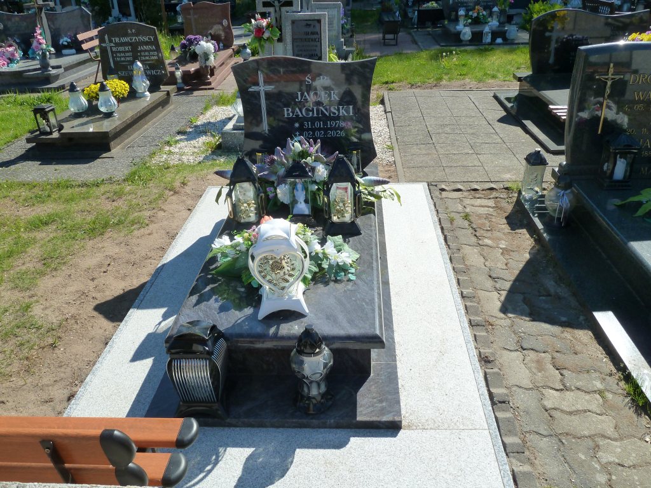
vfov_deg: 48.2
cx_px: 326
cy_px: 244
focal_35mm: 29
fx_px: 545
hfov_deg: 61.7
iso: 125
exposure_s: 1/500
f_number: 4.5
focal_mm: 4.7
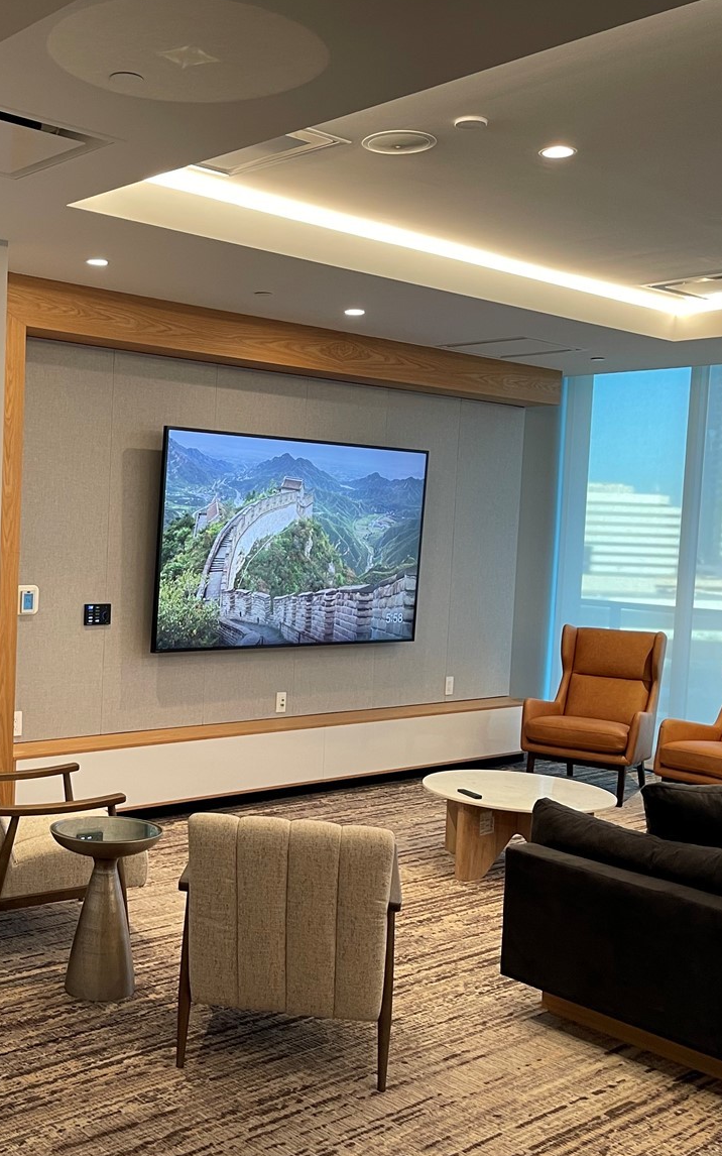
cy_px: 592
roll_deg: -1.9
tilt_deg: -3.7
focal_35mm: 37
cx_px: 140
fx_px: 1165
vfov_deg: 52.7
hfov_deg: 33.4
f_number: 1.6
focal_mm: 5.1
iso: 125
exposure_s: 1/60
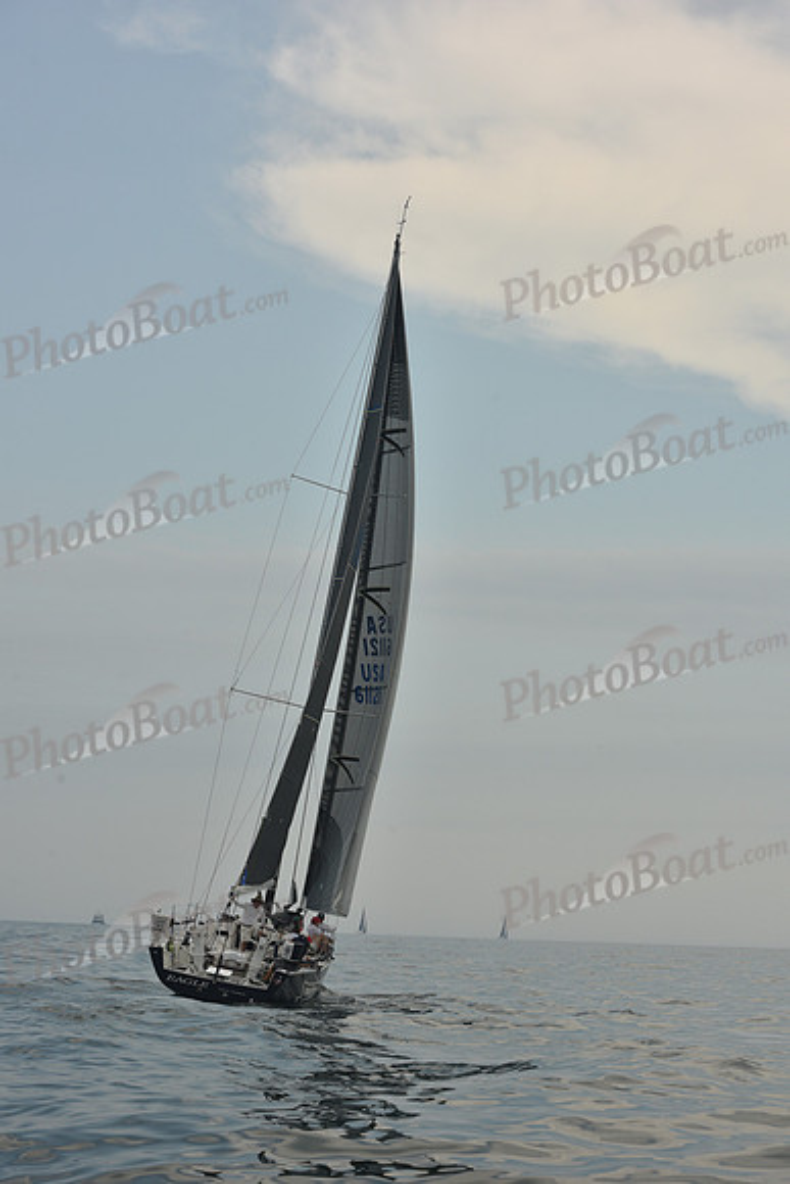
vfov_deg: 28.8
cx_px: 395
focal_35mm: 70
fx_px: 2303
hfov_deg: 19.5
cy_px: 592
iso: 250
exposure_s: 1/640
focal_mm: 70
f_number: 9
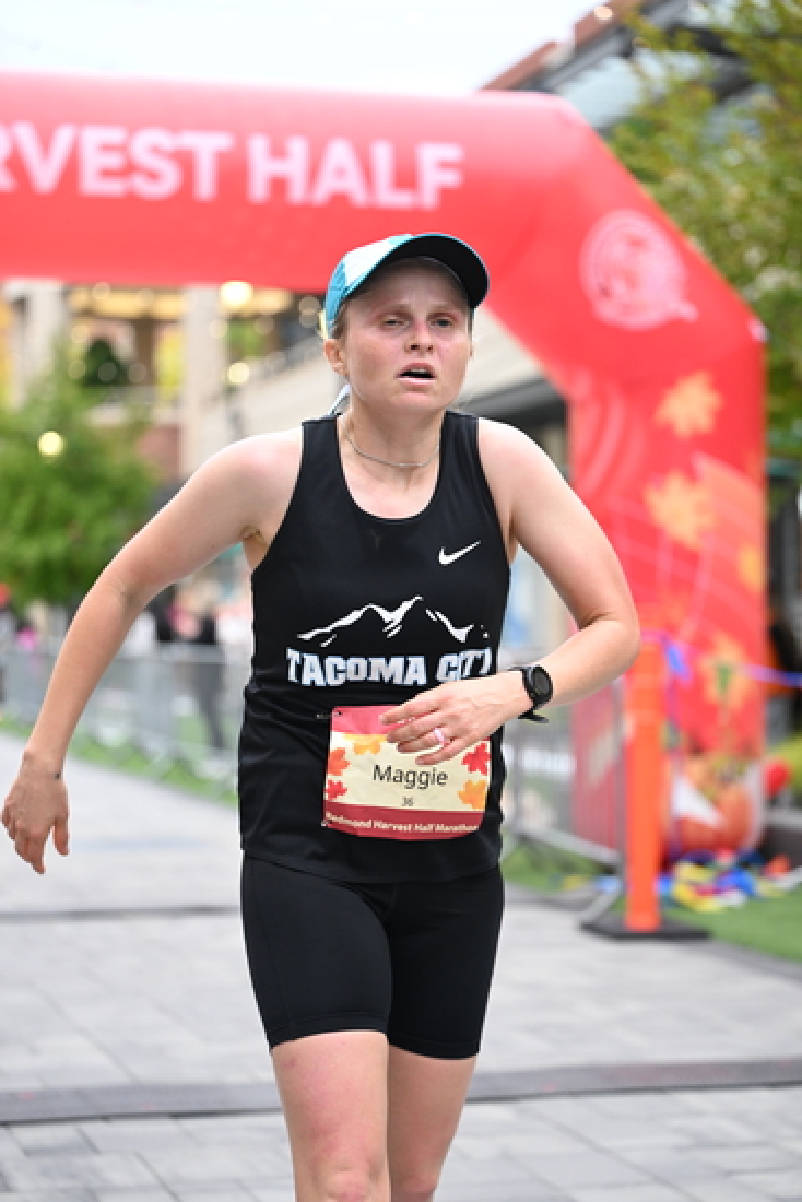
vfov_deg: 28.8
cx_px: 401
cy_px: 601
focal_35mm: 70
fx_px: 2338
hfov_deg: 19.5
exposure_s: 1/800
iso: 1600
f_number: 2.8
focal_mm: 70
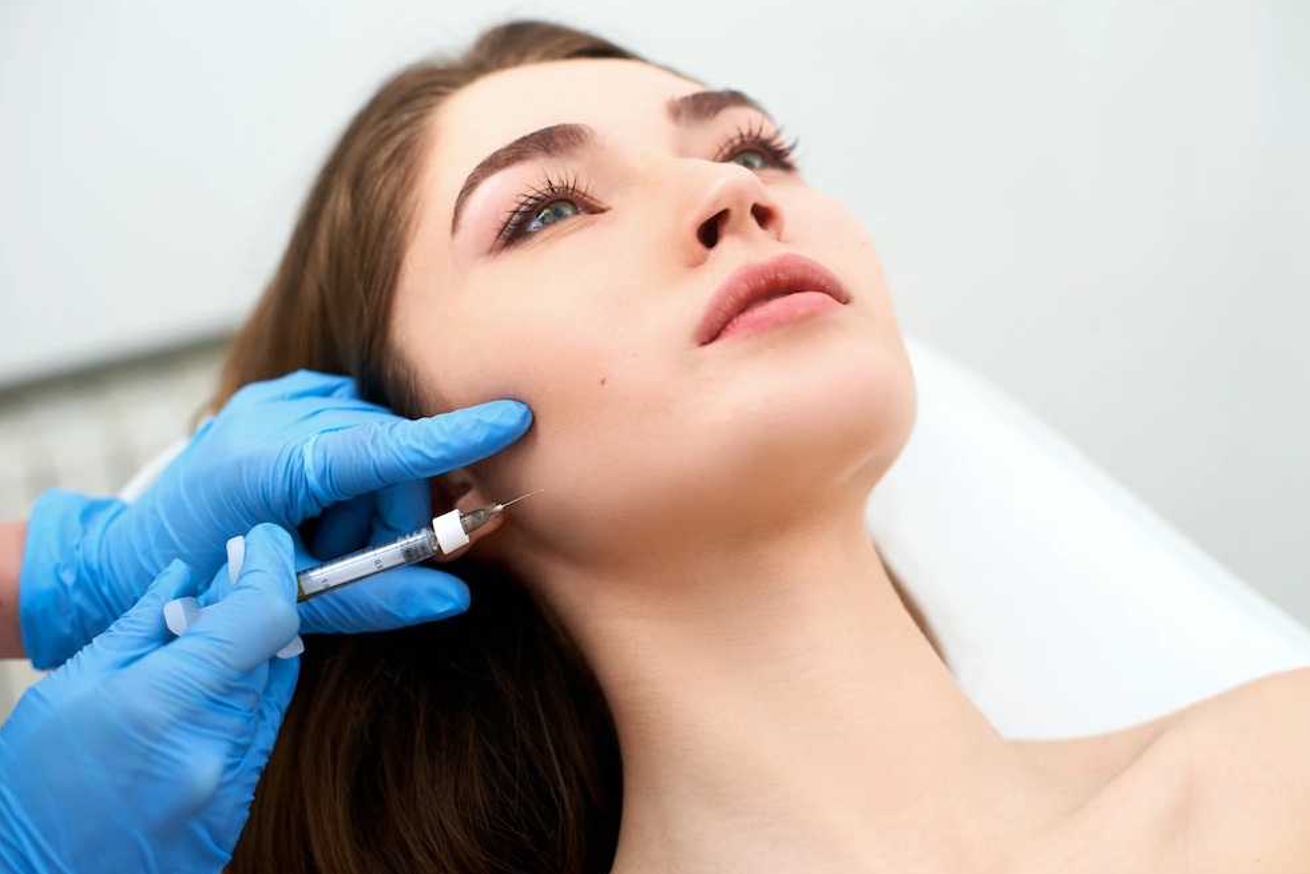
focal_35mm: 51
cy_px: 442
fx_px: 1856
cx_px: 667
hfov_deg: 38.9
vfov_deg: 26.5
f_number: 2.8
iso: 200
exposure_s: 1/125
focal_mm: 50
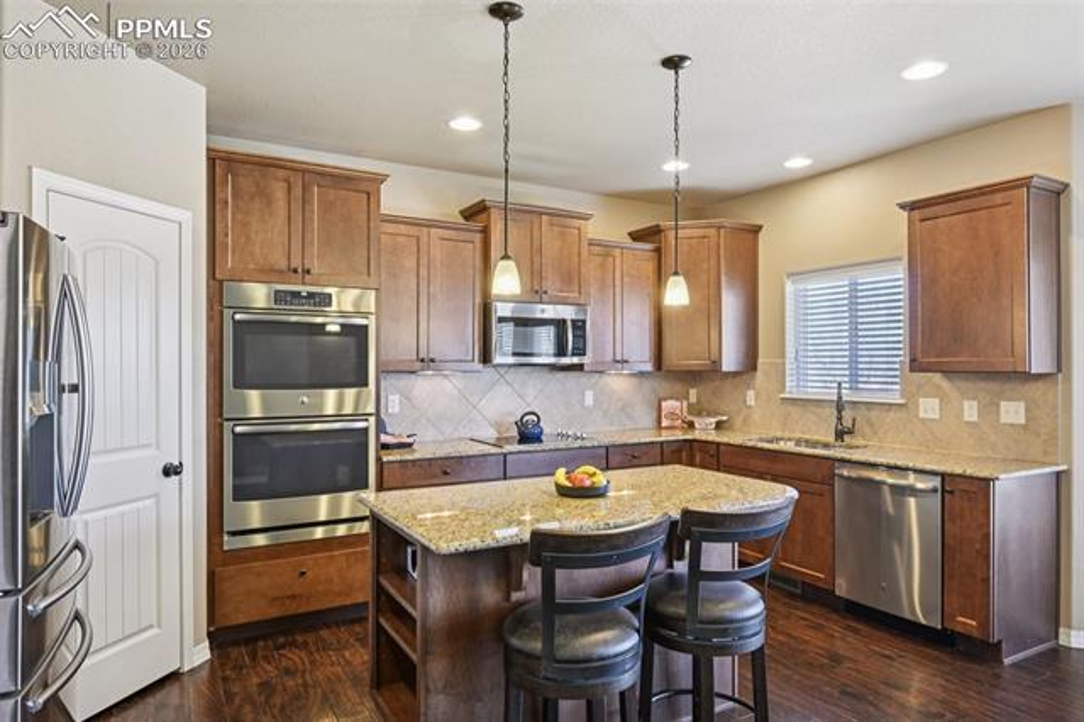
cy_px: 361
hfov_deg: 79.9
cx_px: 542
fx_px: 647
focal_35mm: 22
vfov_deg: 58.3
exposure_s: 1/8
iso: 400
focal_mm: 21.5
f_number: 11
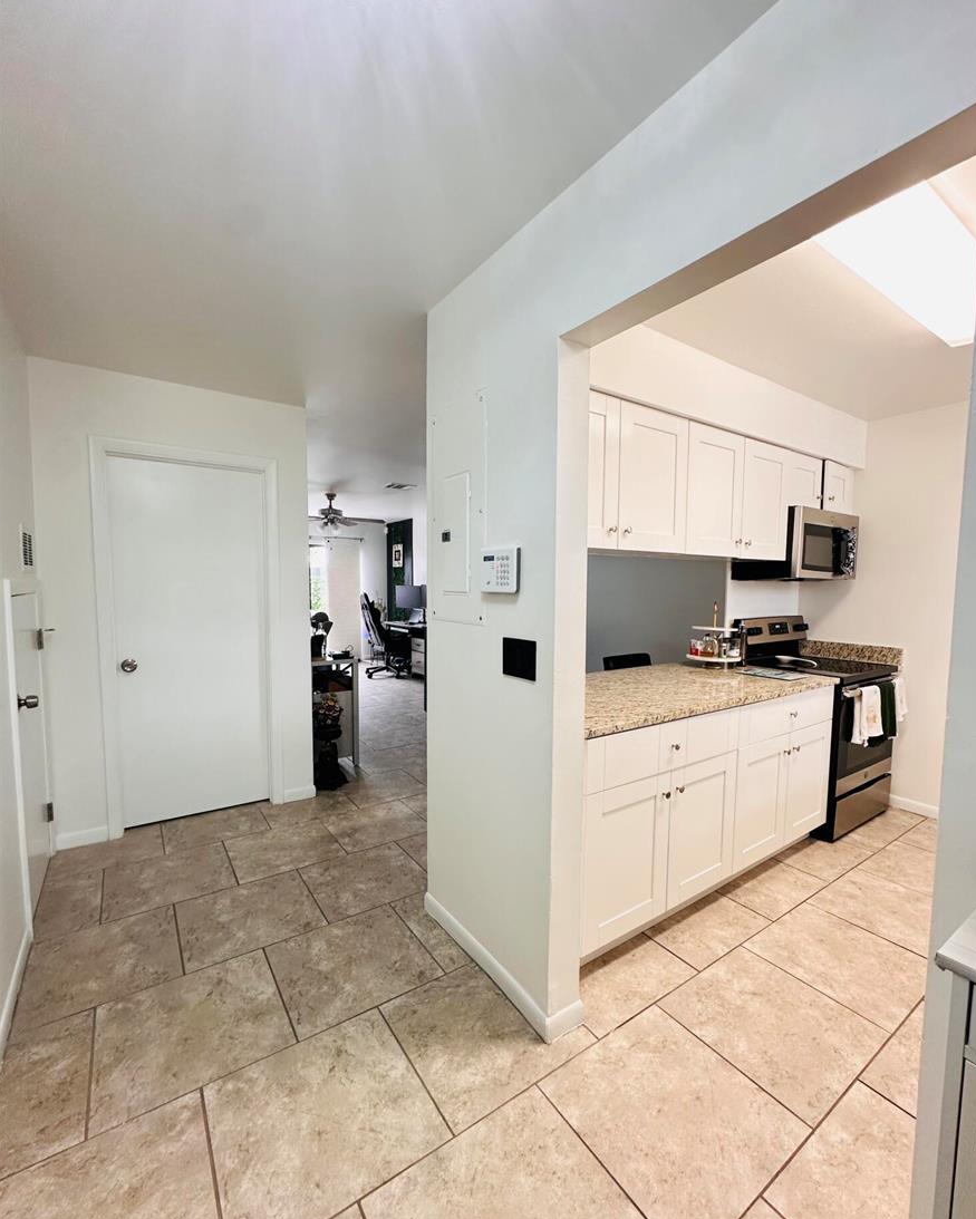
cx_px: 501
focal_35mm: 15
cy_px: 625
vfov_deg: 96.8
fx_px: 541
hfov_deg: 84.0
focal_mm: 2.22
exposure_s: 1/60
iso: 160
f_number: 2.2
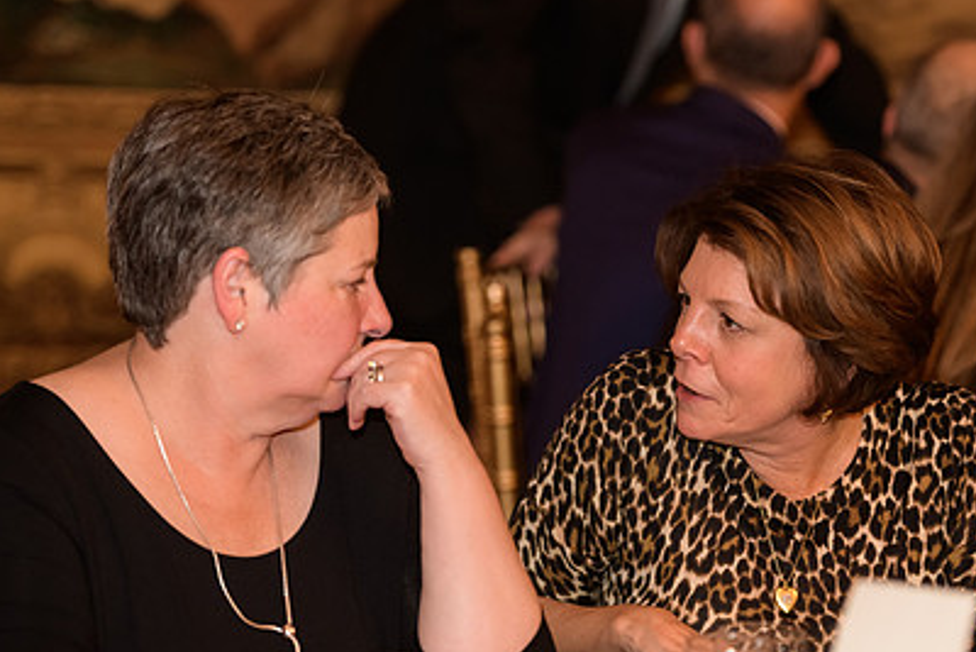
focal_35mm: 168
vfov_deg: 8.2
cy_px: 365
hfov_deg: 12.2
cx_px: 547
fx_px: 4556
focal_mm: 116
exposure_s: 1/100
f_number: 3.2
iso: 1250
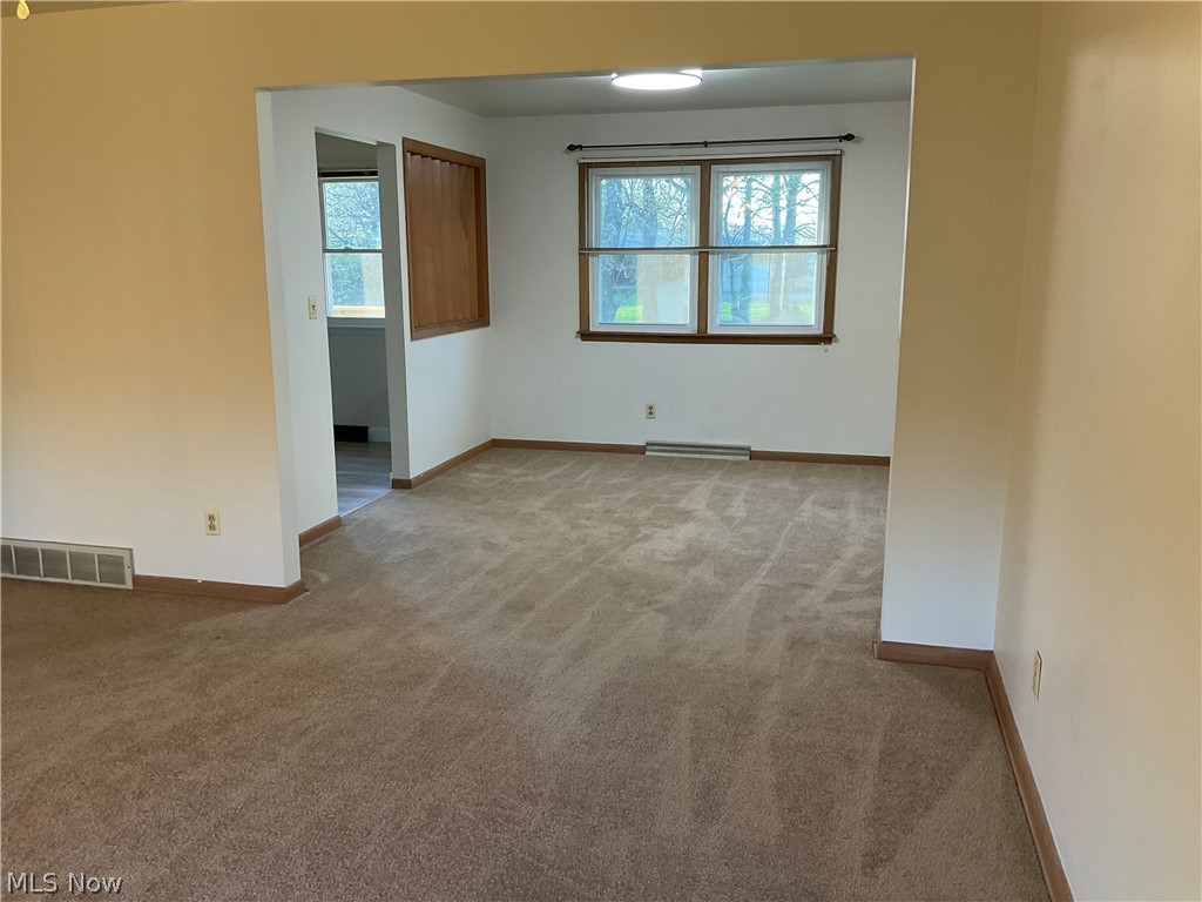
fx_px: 1007
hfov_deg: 61.7
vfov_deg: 48.2
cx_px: 601
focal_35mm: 29
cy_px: 451
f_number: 1.8
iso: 80
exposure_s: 1/60
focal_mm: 3
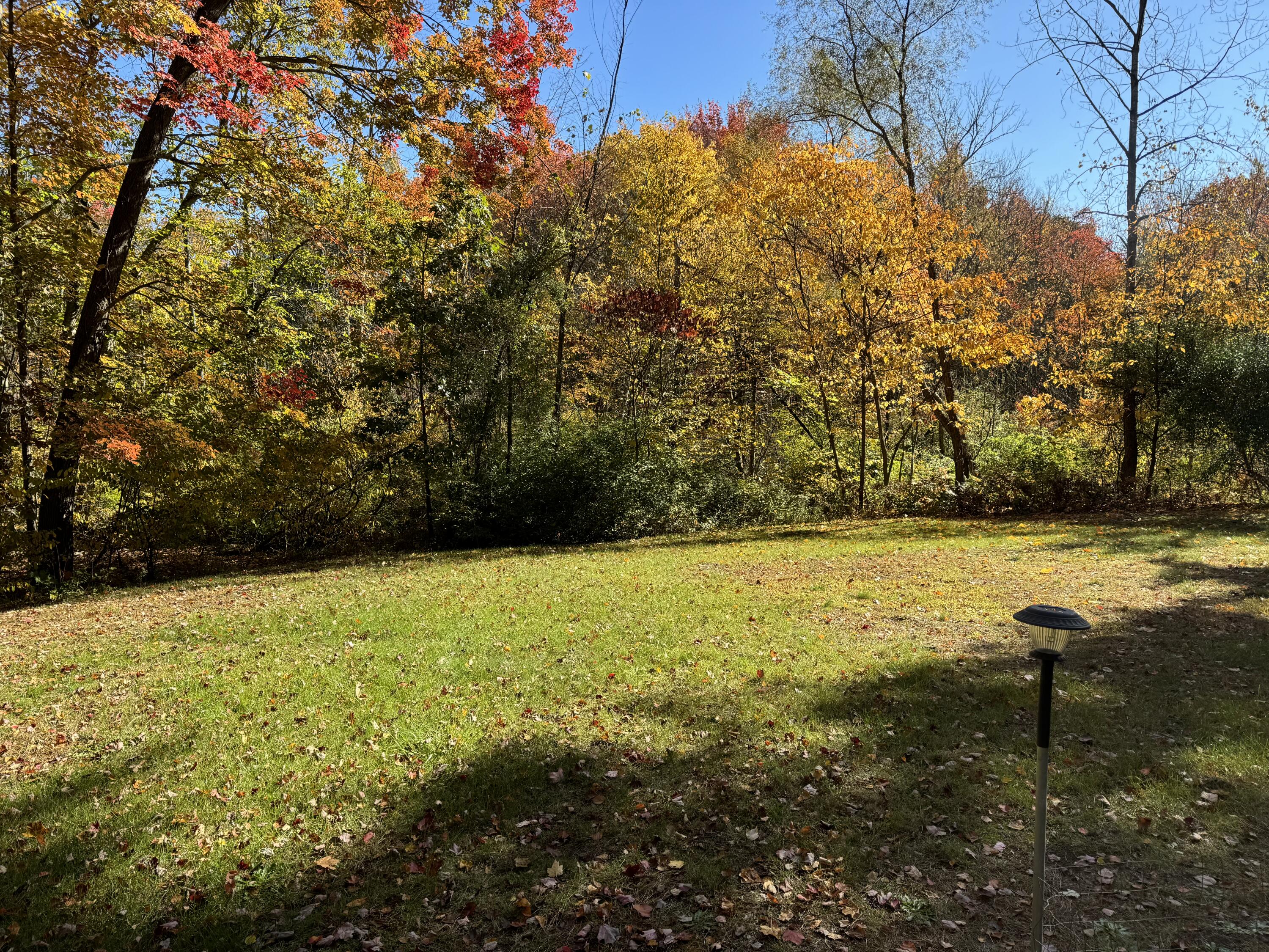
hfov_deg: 71.6
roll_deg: +0.6
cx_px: 634
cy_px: 476
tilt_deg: -2.4
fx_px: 880
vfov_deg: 56.8
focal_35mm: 24
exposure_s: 1/1311
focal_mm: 6.76
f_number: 1.78
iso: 80
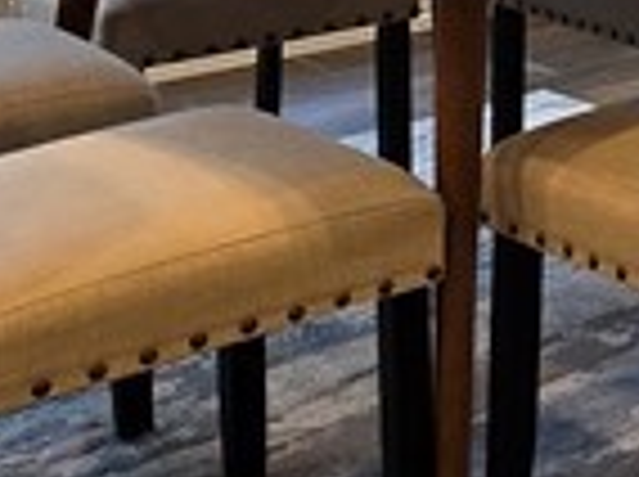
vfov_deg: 13.7
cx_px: 1292
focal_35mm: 94
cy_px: -423
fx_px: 1732
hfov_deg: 16.1
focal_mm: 2.2
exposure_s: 1/60
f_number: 2.2
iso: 125
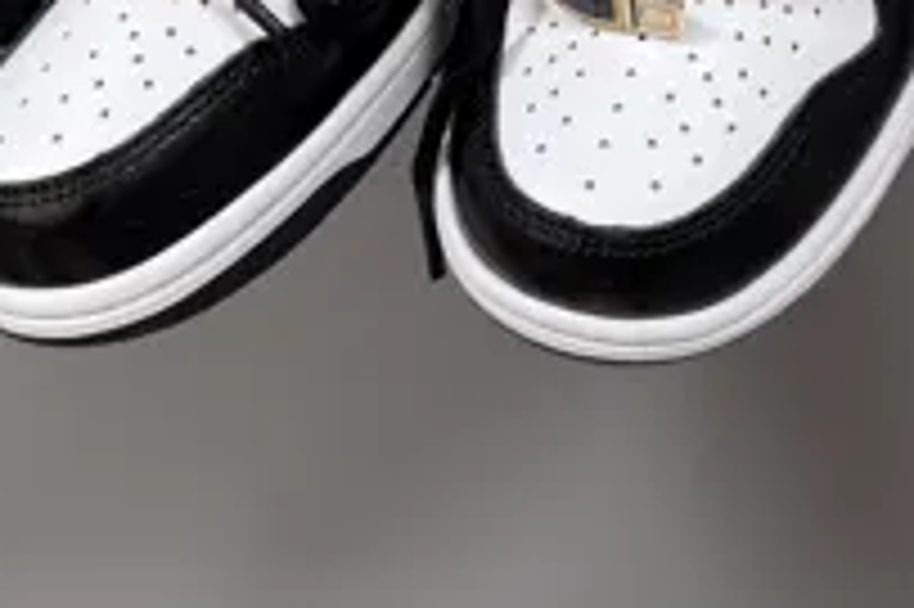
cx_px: 612
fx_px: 1497
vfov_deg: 20.5
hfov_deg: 33.6
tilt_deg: -7.2
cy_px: -230
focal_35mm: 59
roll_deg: +0.9
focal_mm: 6.76
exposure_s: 1/68
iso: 200
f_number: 1.78
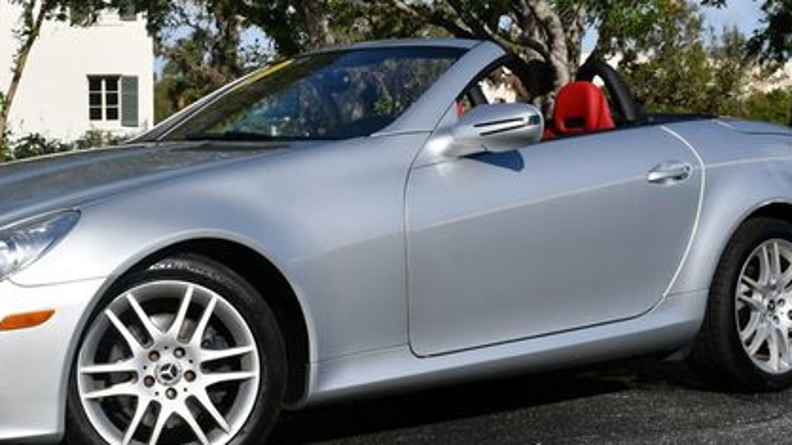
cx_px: 313
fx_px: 1617
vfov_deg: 15.7
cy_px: 159
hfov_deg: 27.5
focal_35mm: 77
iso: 100
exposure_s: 1/400
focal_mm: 24
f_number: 10
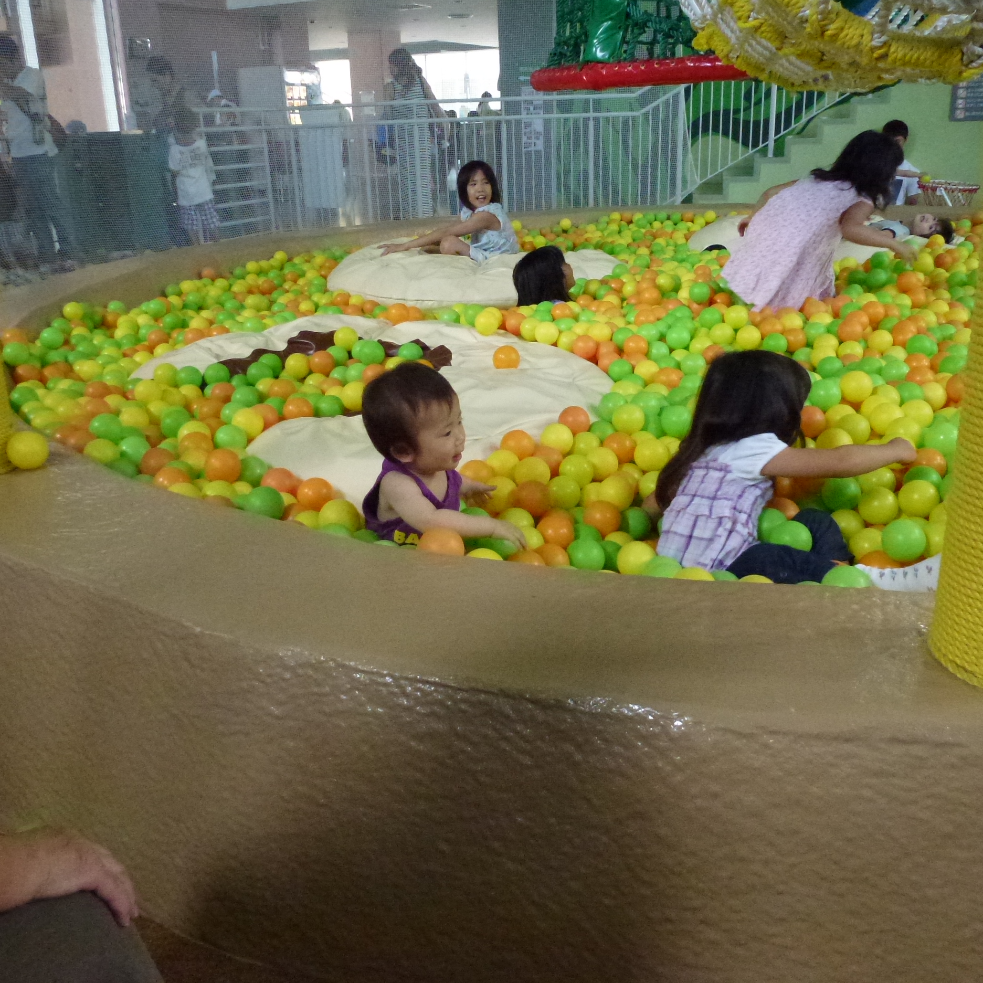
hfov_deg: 55.6
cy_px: 482
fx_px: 932
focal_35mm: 29
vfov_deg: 55.6
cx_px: 475
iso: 800
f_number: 3.3
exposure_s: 1/100
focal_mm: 4.3
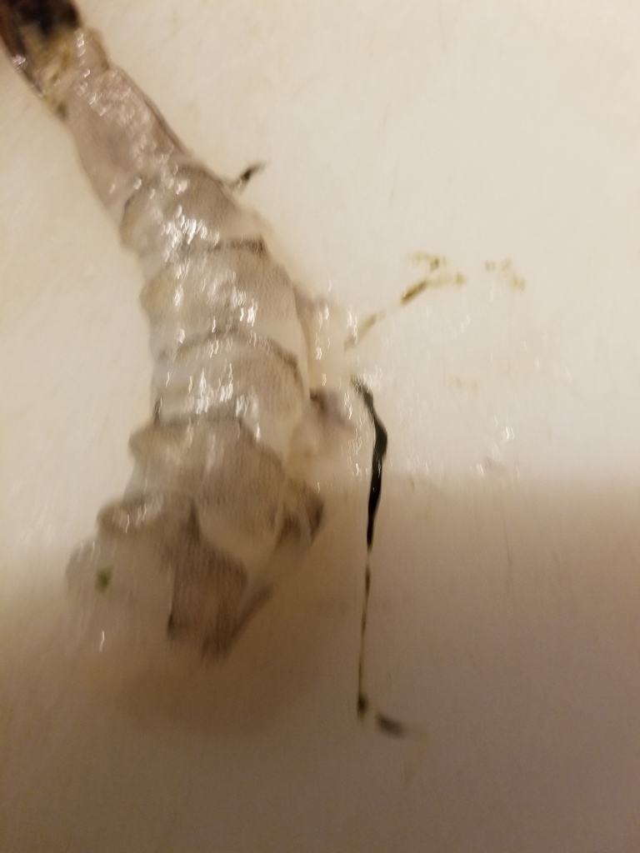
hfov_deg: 53.1
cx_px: 320
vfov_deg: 67.3
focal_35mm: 26
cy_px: 426
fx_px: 641
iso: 200
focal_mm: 4.25
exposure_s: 1/12
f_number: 1.7
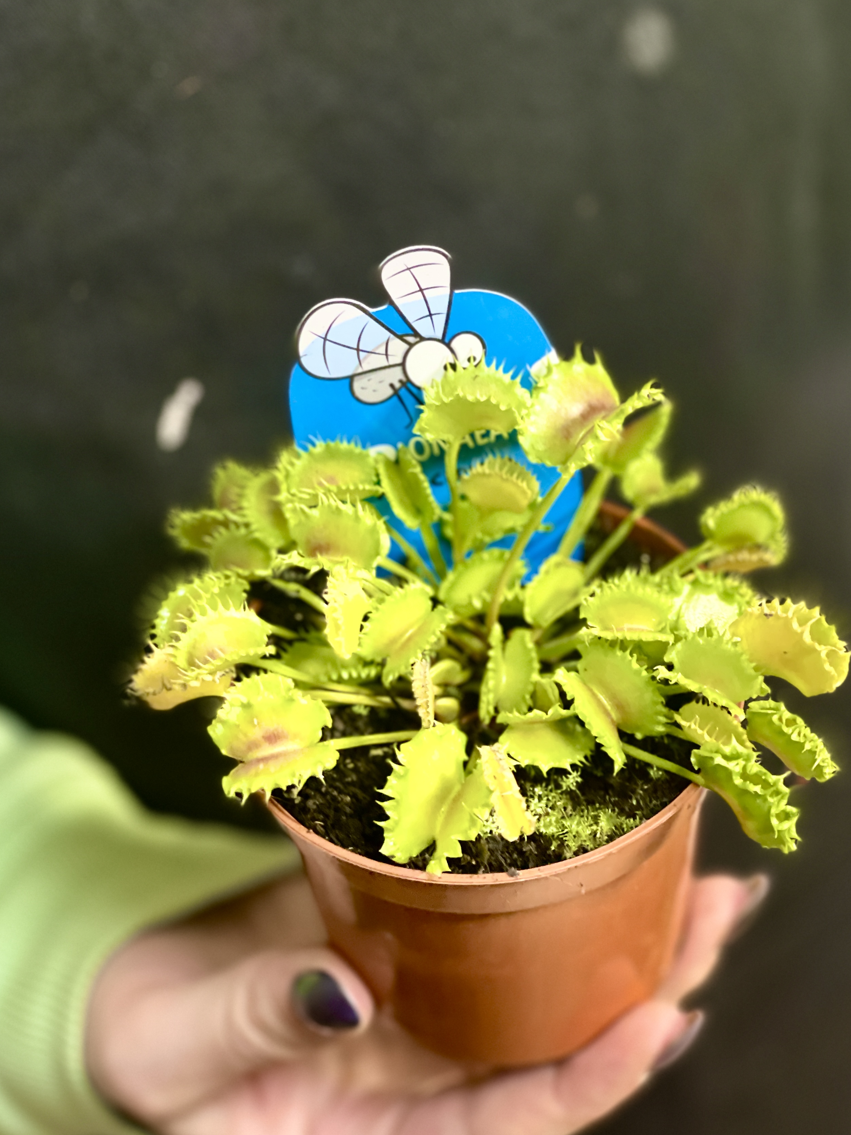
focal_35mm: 77
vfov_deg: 25.3
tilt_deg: -41.7
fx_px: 2524
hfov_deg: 19.1
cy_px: 586
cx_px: 437
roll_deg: +7.8
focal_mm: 7.5
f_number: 2.2
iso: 125
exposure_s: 1/33
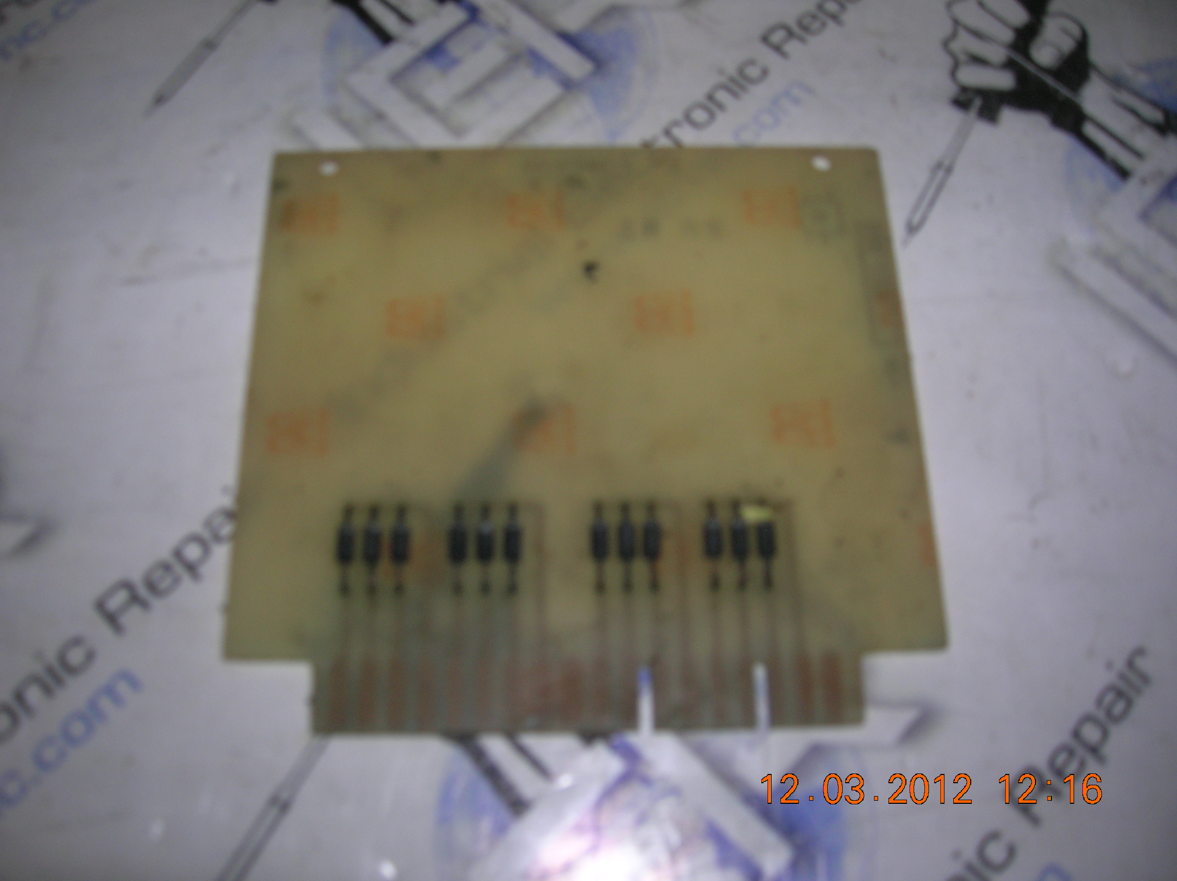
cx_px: 588
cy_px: 440
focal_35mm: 34
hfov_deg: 54.0
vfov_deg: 41.7
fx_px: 1155
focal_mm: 5.7
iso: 50
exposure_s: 1/60.1
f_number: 2.9
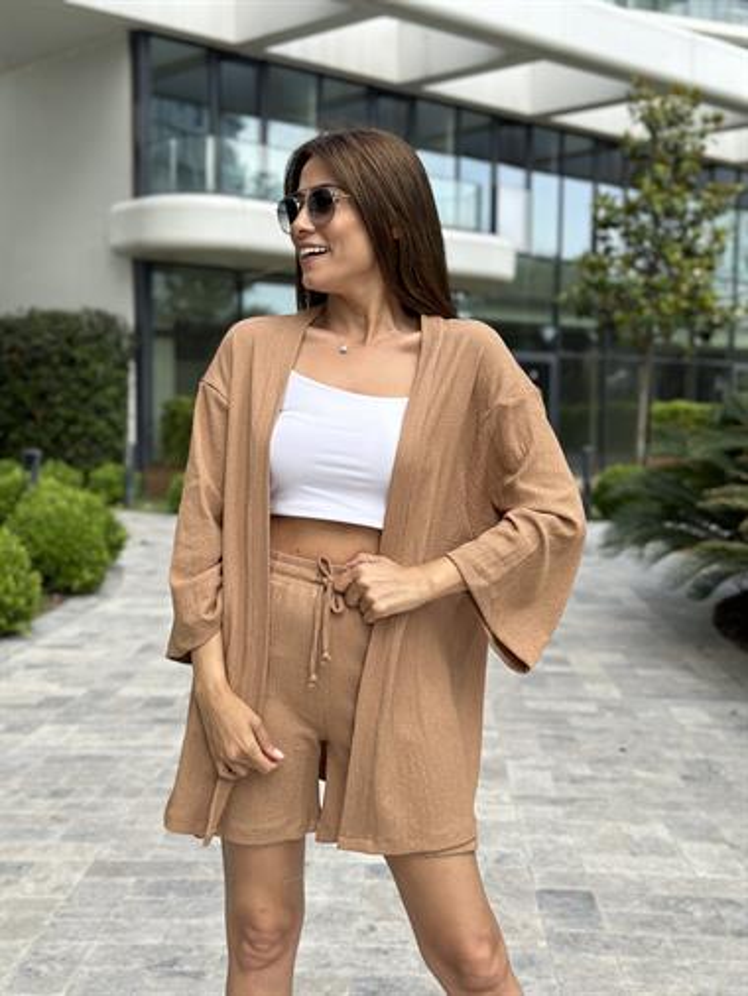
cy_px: 498
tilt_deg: -4.1
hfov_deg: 30.3
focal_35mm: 48
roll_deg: -0.2
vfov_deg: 39.6
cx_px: 374
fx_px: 1382
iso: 80
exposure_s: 1/549
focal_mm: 6.86
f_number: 1.78
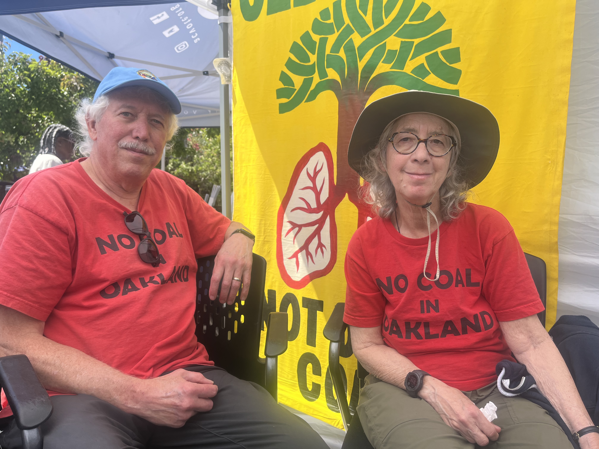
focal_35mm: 26
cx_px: 300
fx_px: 450
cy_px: 224
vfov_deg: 53.1
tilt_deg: -0.7
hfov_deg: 67.3
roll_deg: -1.3
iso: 50
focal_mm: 5.1
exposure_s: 1/1199
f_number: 1.6
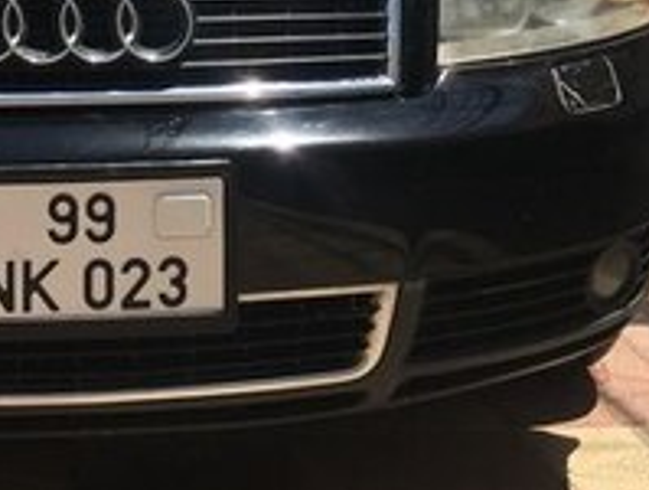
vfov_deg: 14.6
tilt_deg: -1.7
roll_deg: -2.8
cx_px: 20
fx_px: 1803
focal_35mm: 96
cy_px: -194
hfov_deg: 19.9
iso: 25
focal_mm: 4.15
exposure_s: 1/2198
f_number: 2.2
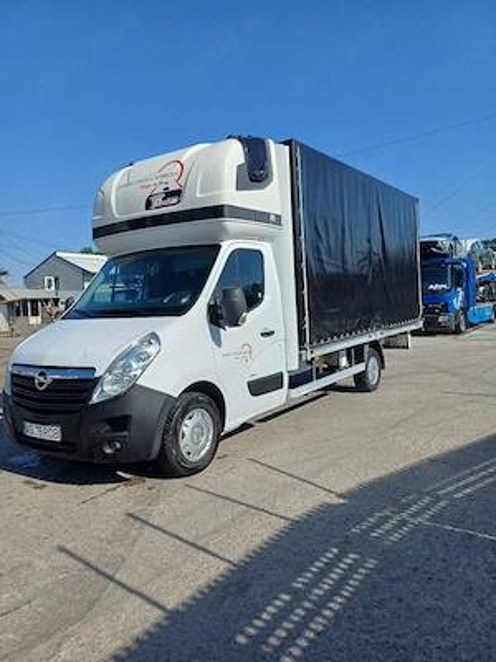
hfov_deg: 54.9
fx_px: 478
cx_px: 248
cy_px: 331
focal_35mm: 25
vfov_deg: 69.4
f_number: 1.8
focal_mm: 4.65
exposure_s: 1/2000
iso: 50
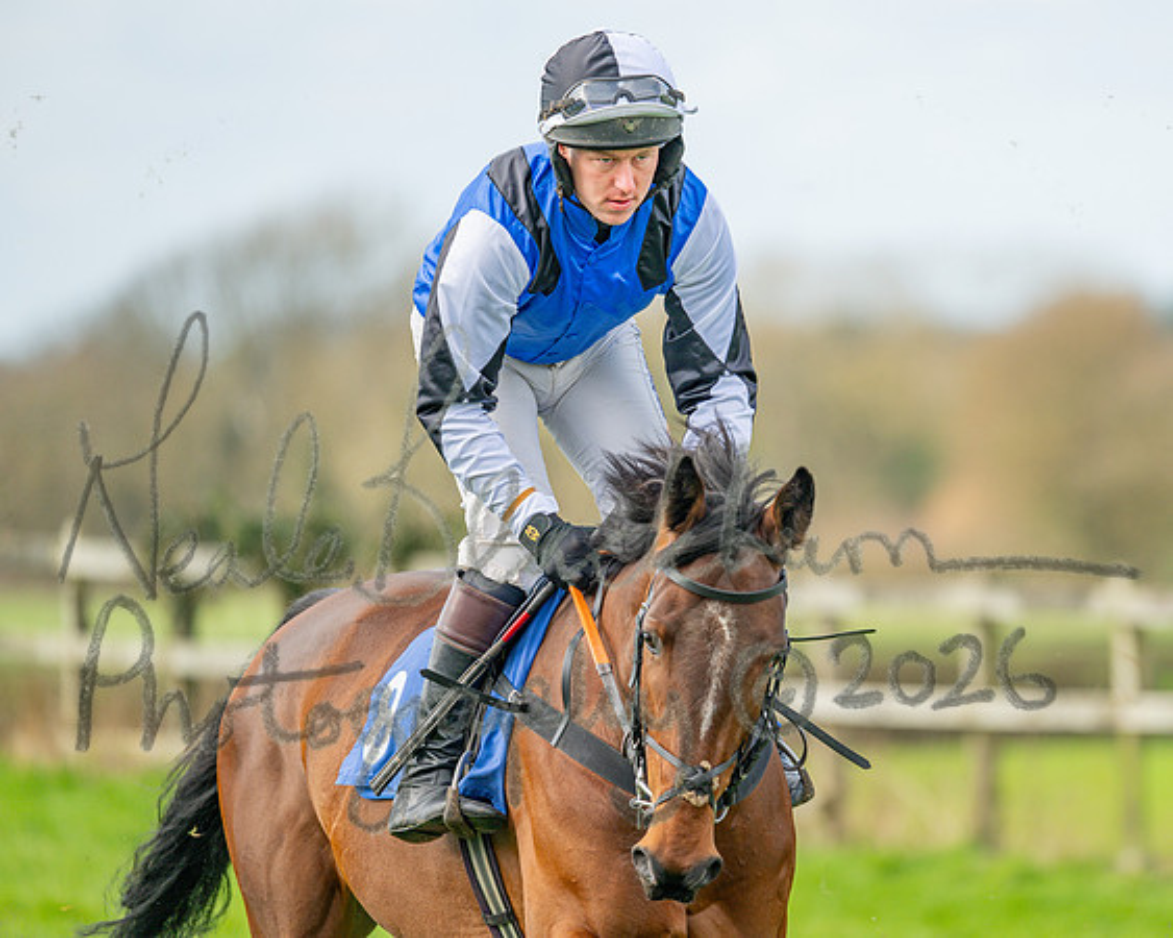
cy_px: 453
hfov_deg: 4.2
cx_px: 728
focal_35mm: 466
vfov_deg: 3.3
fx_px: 16164
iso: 200
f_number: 4.5
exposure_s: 1/800
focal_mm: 400
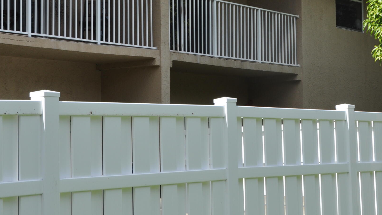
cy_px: 67
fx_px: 942
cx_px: 253
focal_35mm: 93
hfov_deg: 22.8
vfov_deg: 13.0
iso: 200
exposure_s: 1/320
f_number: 9
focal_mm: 32
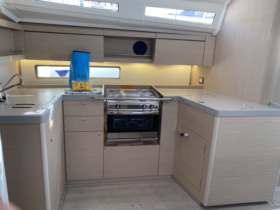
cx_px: 140
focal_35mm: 26
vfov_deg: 53.1
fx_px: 210
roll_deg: -3.3
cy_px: 105
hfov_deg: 67.3
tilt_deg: -14.0
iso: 100
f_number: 1.8
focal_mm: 4.25
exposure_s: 1/121
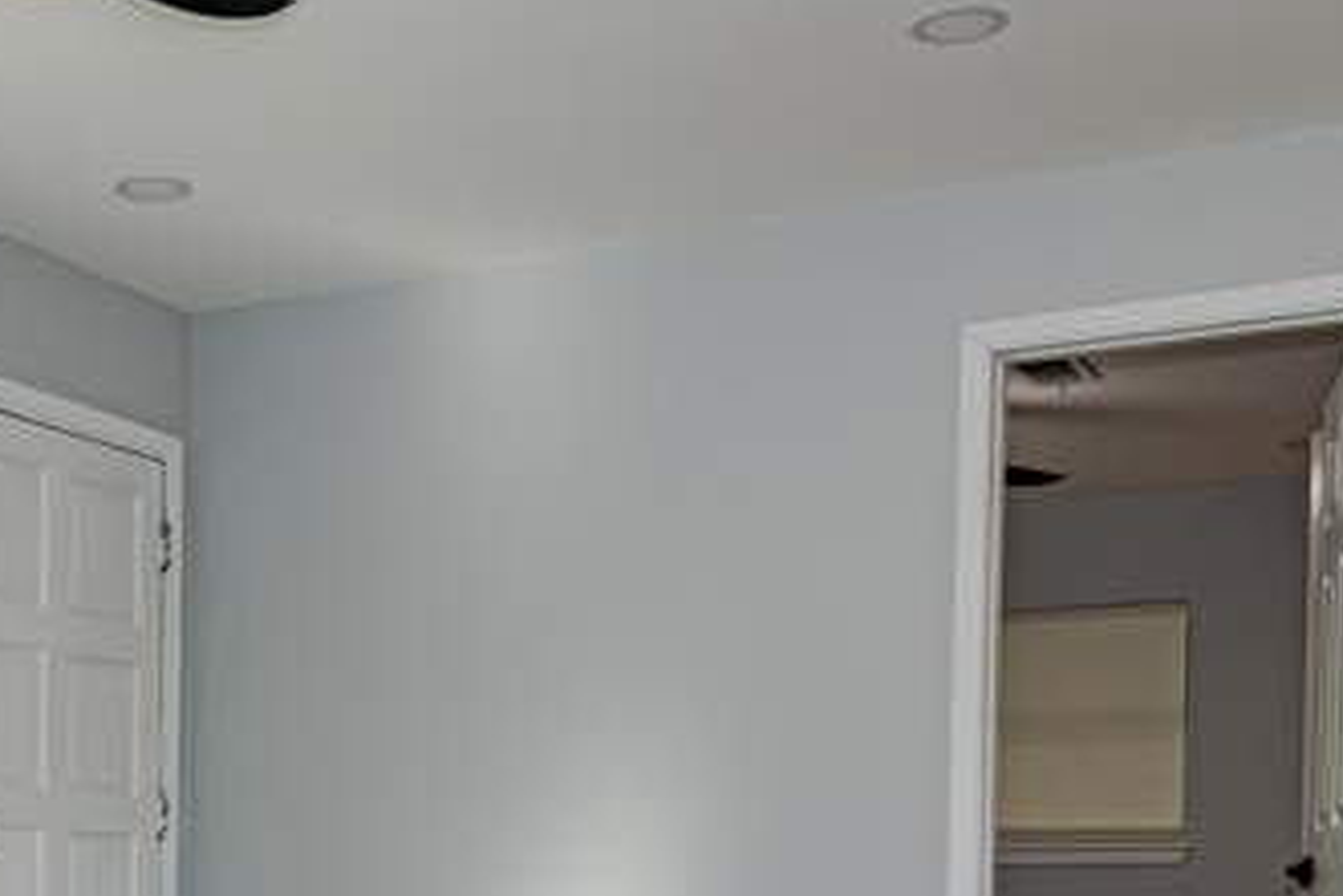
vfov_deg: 21.9
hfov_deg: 32.9
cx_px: 264
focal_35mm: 59
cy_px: 971
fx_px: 2202
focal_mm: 24
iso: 500
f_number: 7.1
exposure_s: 1/125
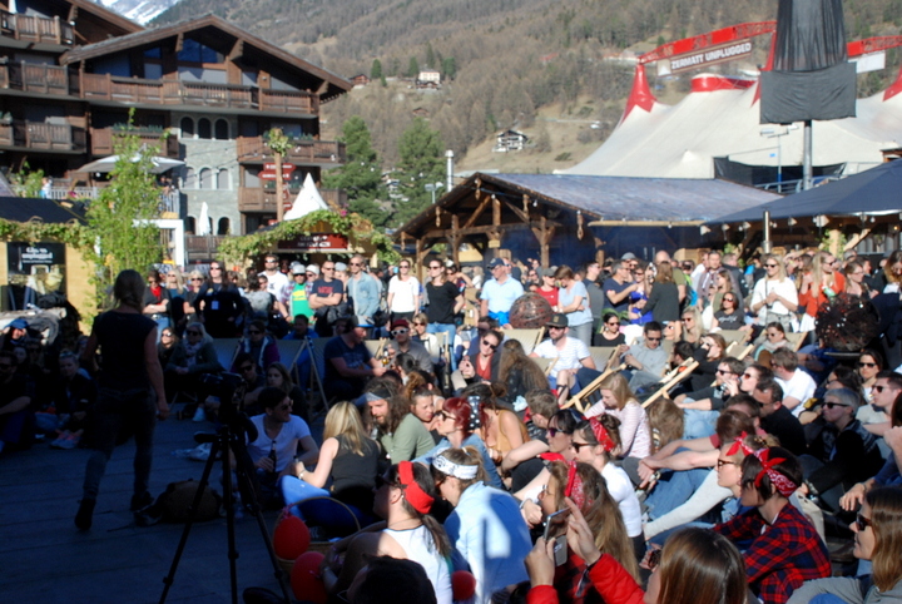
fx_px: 1166
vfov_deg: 29.0
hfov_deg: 42.3
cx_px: 451
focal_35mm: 46
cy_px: 302
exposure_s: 1/320
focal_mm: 31
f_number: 9
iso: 320
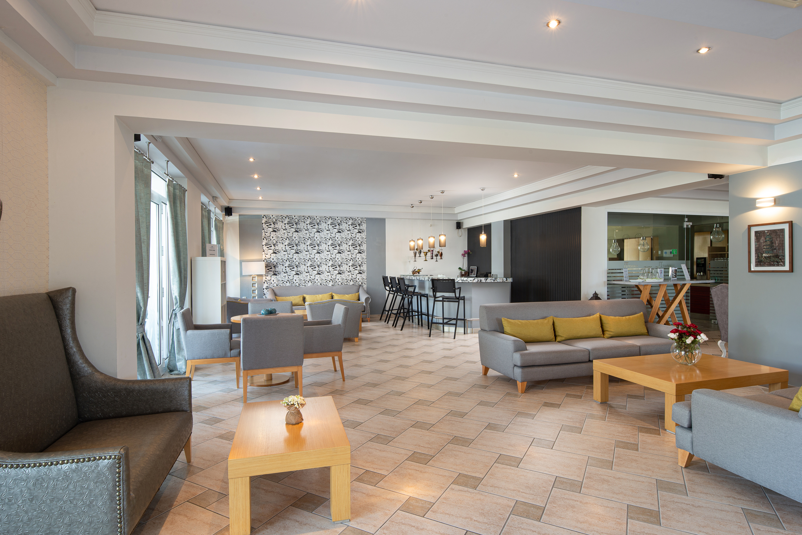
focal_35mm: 19
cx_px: 401
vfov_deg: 64.6
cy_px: 268
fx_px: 423
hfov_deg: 86.9
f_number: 14
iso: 100
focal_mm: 19
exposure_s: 1
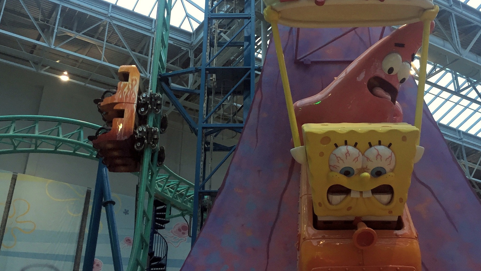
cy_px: 110
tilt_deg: +30.7
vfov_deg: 27.1
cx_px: 243
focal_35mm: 44
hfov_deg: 46.4
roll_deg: -0.5
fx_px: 561
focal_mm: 4.15
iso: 64
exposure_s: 1/30
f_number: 2.2
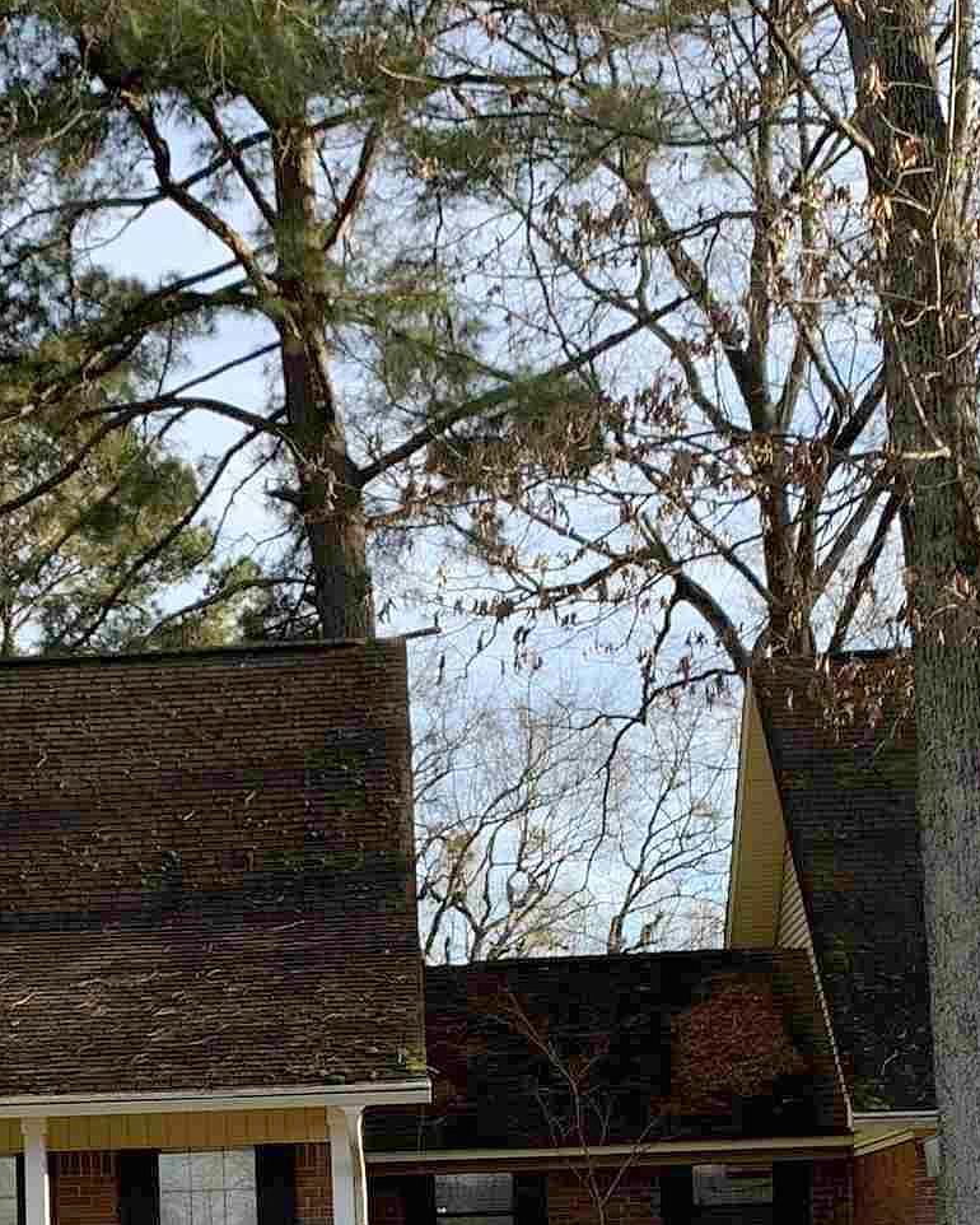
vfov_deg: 22.7
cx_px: 121
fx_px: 2936
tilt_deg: +4.4
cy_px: 1197
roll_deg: +1.9
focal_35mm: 81
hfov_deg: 18.7
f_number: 1.8
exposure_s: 1/422
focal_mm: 4.25
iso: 25
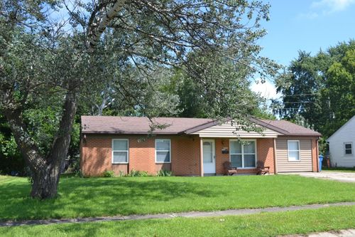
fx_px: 355
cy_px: 118
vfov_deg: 36.8
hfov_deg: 53.1
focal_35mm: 36
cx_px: 178
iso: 100
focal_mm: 24
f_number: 7.1
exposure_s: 1/200
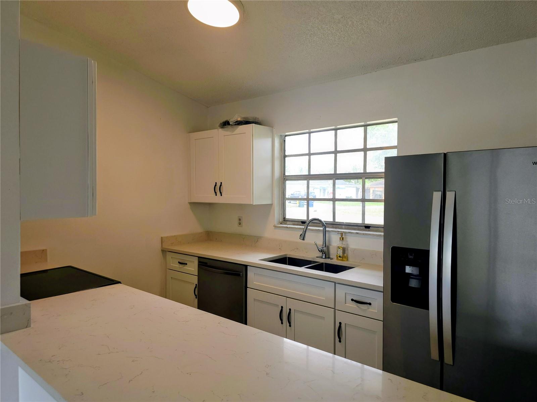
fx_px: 357
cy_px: 201
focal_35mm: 23
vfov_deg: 58.9
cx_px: 268
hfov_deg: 73.9
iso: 25
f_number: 1.7
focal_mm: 6.3
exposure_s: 1/60
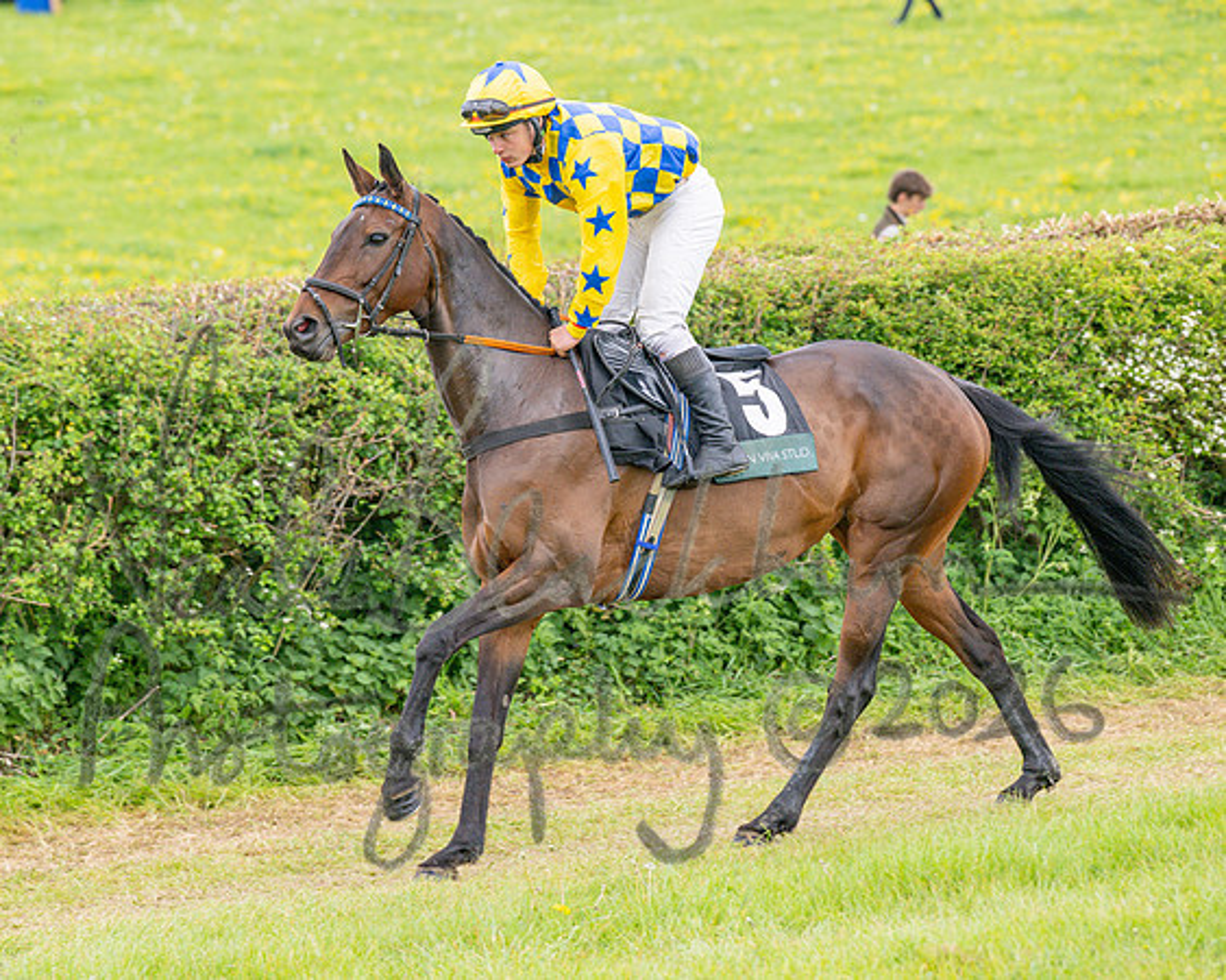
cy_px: 440
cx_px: 506
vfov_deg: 8.7
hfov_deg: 10.9
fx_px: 6443
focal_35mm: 178
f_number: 4
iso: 400
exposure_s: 1/800
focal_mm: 130
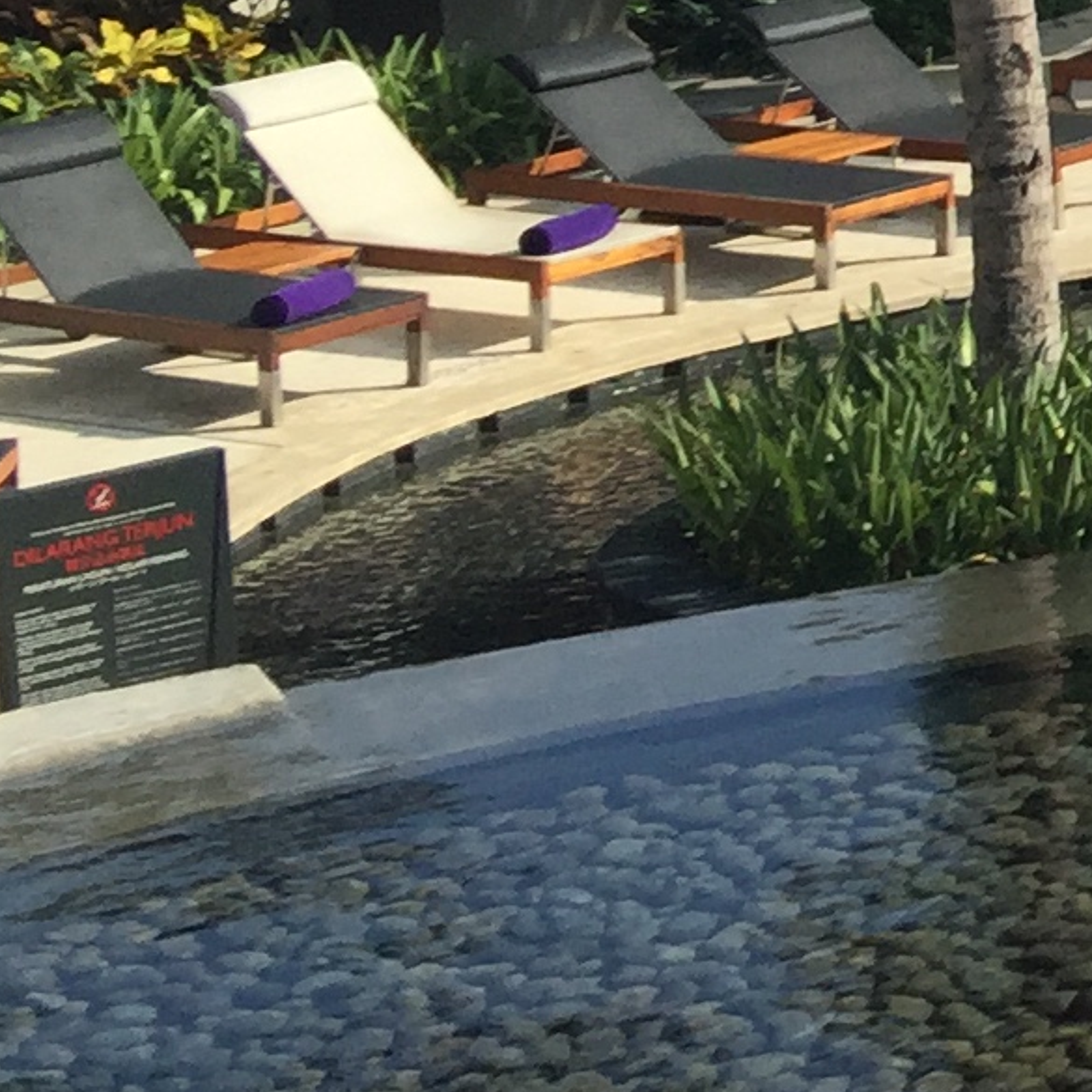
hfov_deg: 10.5
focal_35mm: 143
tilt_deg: -3.5
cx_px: 2621
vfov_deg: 11.7
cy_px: -526
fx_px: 5104
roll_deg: -1.1
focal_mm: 4.15
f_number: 2.2
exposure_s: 1/1883
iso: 32
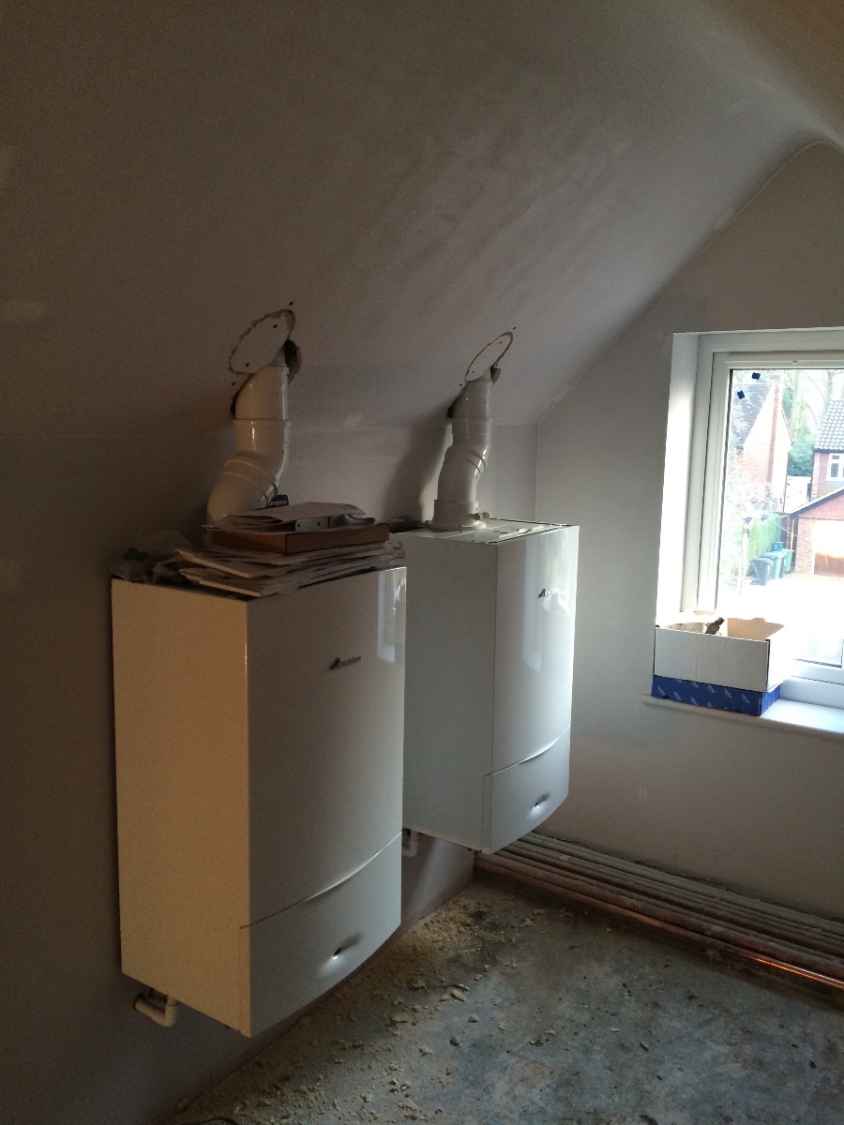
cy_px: 562
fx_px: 943
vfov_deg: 61.7
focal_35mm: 29
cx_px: 422
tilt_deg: -8.6
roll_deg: +1.0
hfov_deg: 48.2
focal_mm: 4.15
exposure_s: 1/30
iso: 64
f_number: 2.2
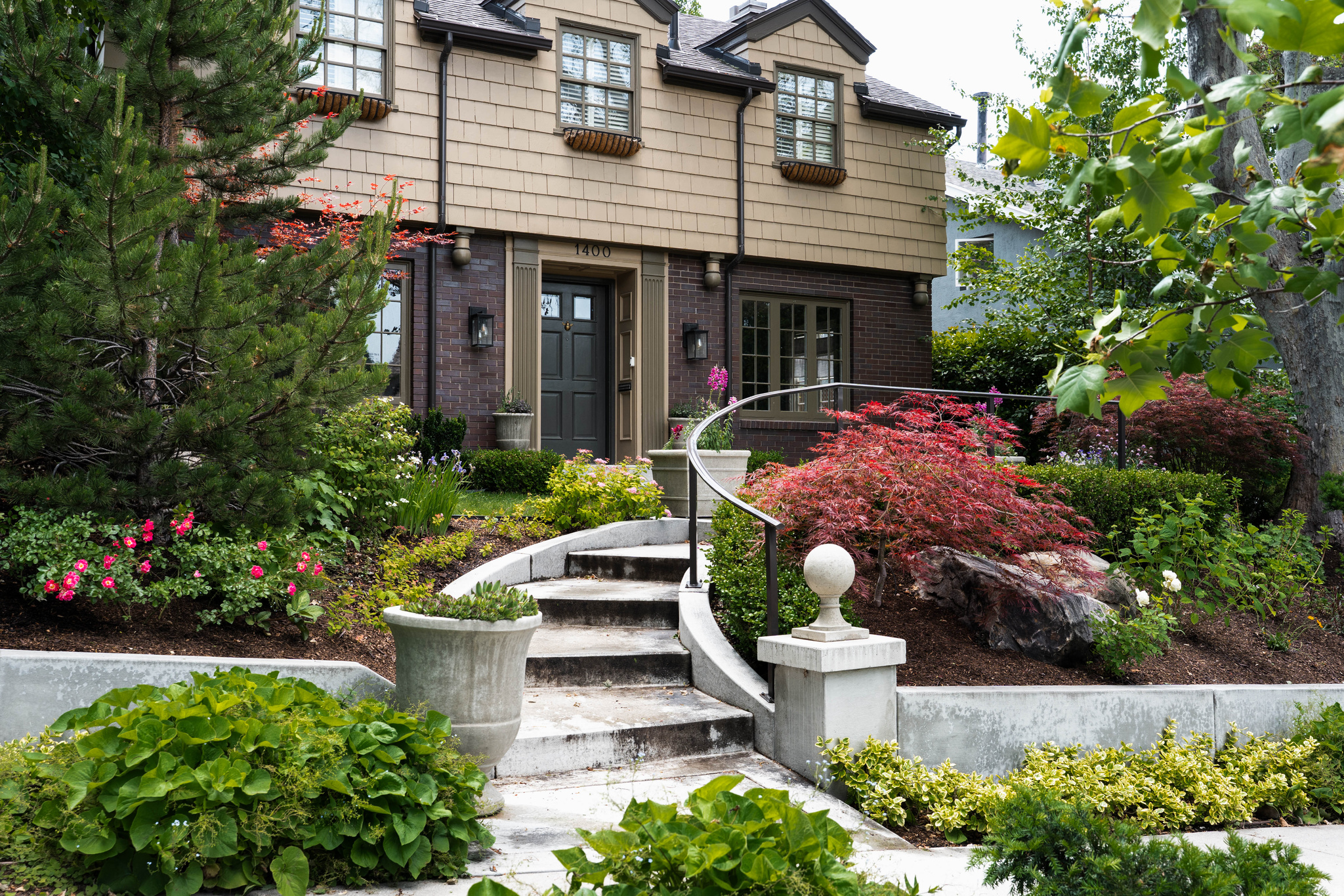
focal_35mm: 34
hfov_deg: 55.2
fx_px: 1284
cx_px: 672
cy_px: 448
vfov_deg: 38.5
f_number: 6.3
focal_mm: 34.4
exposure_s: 1/60
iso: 100
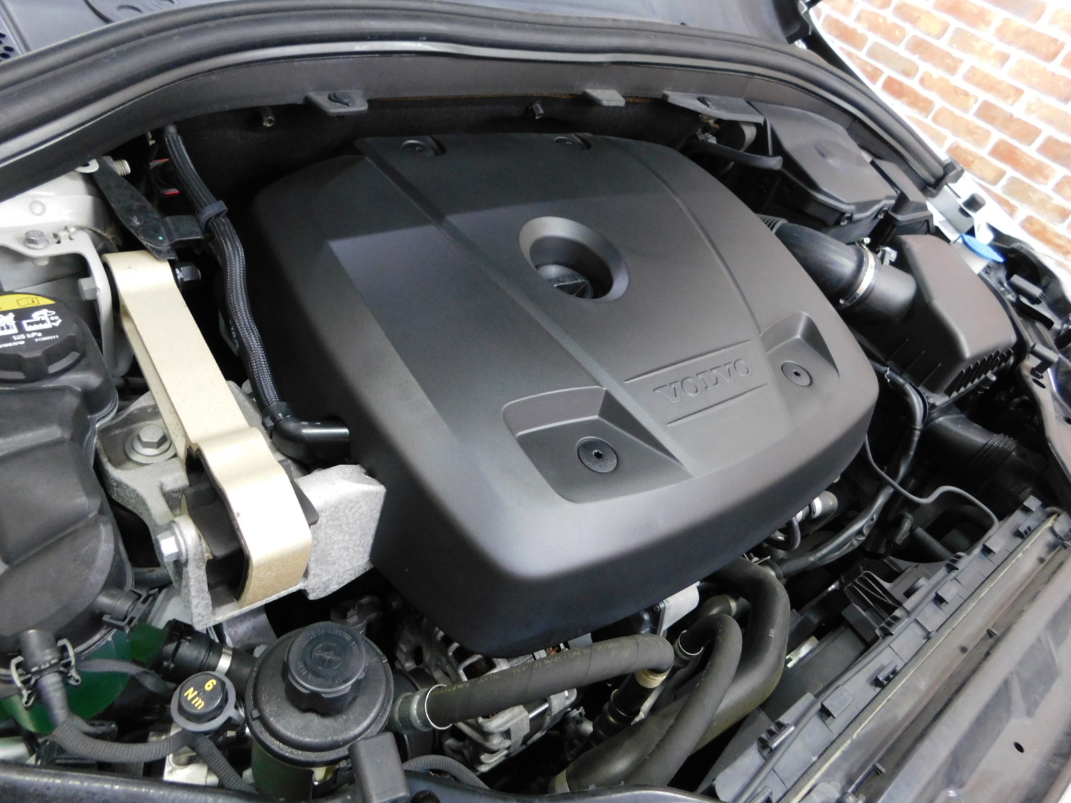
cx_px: 536
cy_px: 402
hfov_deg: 73.9
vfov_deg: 58.9
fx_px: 712
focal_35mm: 23
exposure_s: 1/15
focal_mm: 4
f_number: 3
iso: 400
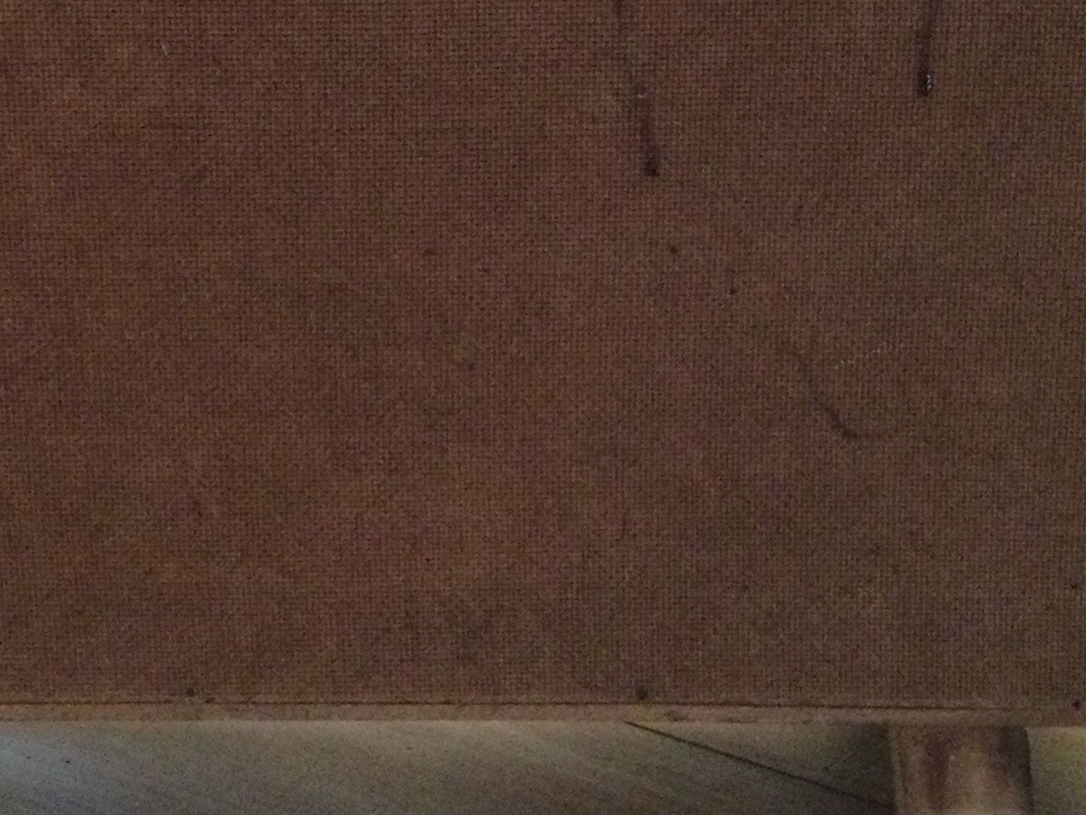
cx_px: 417
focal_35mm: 77
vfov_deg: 18.8
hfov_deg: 25.3
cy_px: 50
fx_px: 2416
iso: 500
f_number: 2.4
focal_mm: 3.3
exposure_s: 1/17
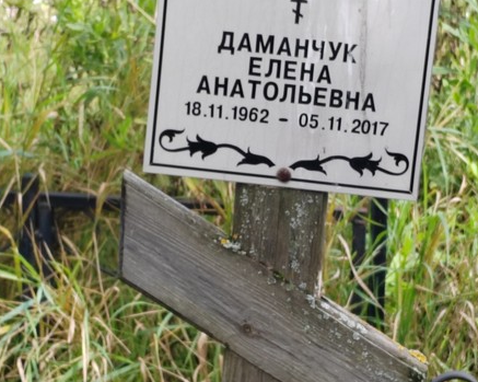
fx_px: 1795
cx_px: 302
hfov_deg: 15.1
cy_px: 169
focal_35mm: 127
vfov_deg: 12.1
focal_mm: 5.52
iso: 100
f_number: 1.9
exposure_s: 1/220
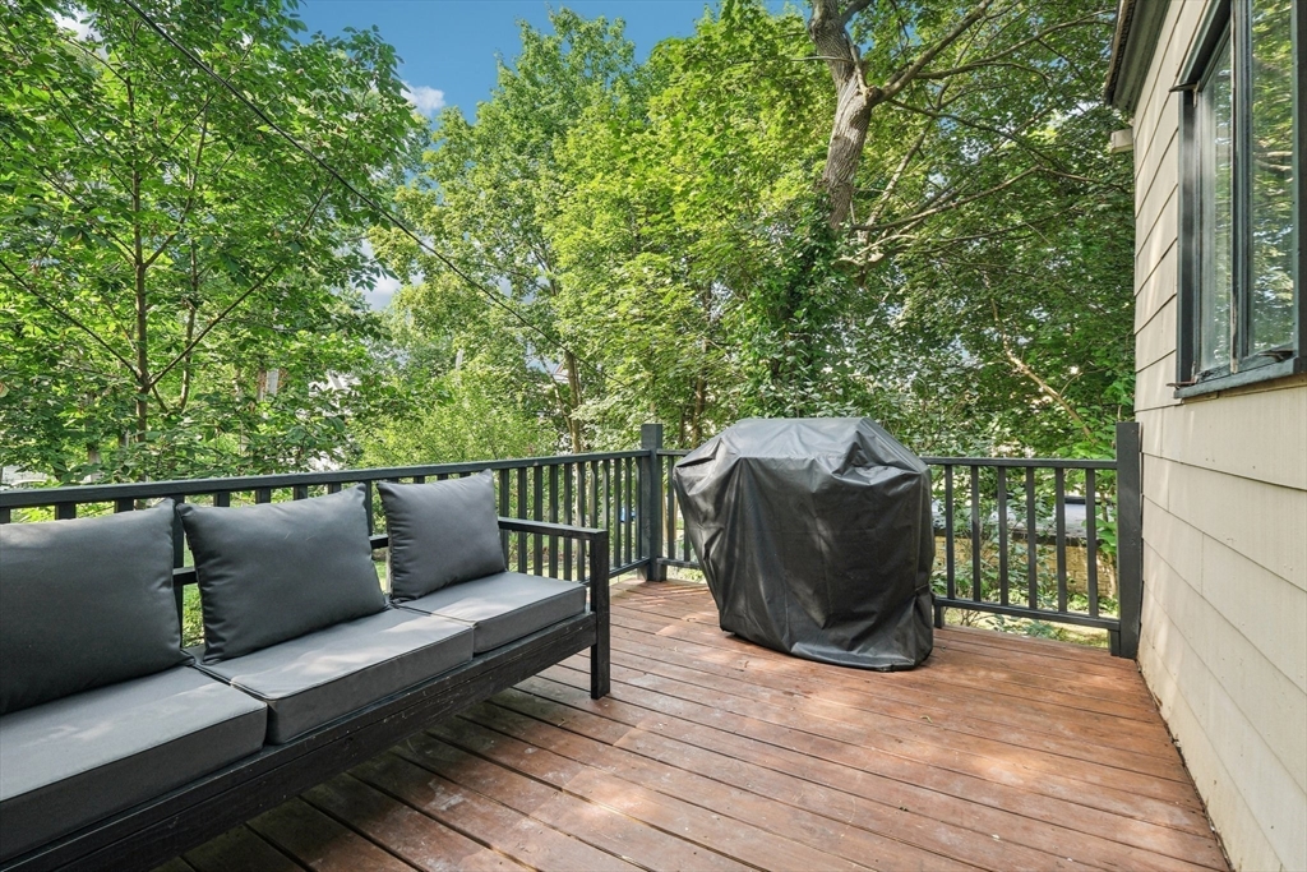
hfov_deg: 100.4
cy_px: 436
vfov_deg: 77.3
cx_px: 654
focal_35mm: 15
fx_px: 545
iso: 320
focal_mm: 10
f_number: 5.6
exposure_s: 1/55
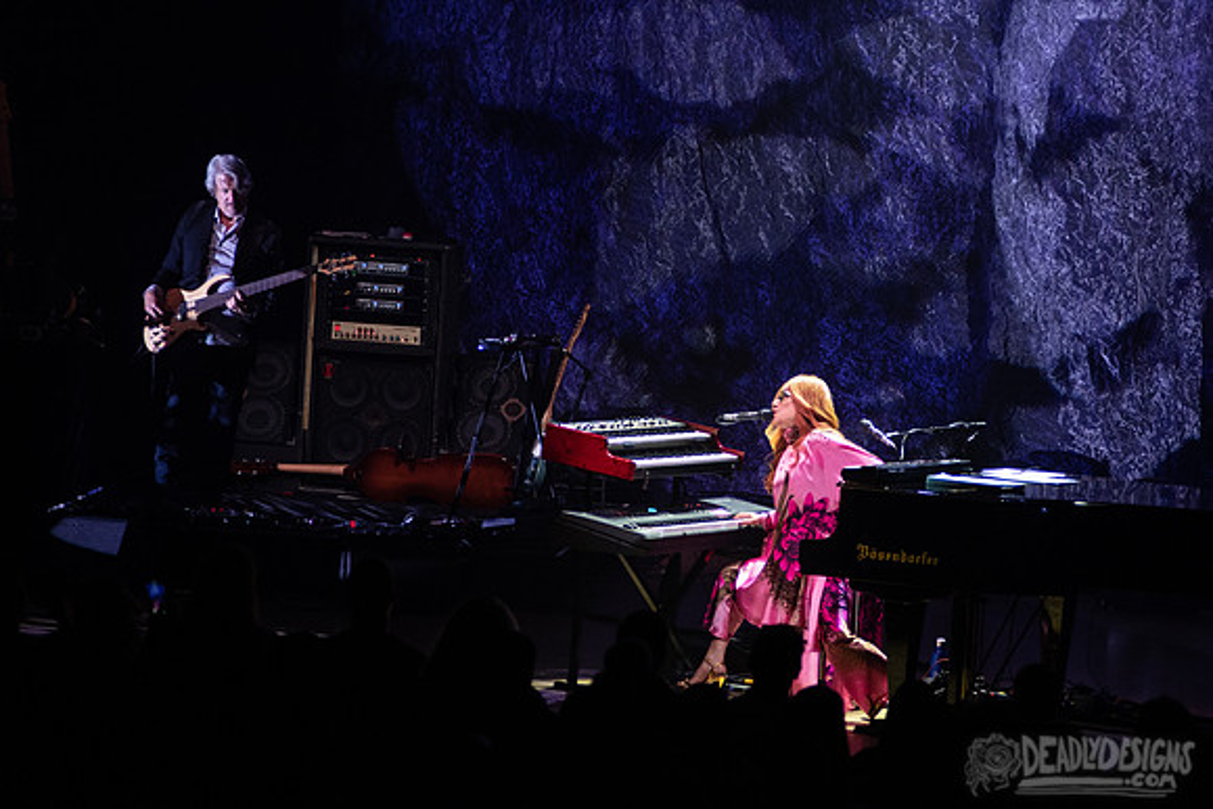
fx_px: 7356
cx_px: 751
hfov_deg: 9.4
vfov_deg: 6.3
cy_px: 349
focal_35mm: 218
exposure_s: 1/320
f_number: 3.2
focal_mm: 170
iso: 2000
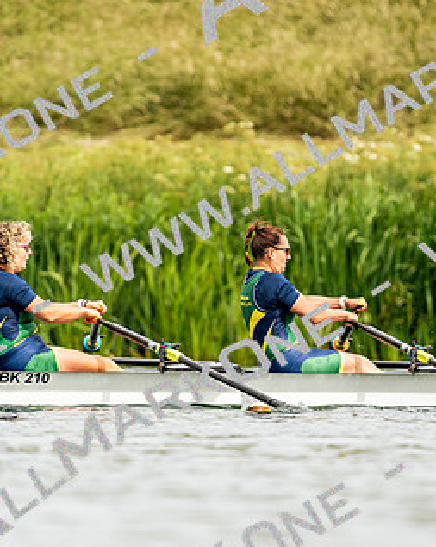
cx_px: 293
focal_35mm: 1032
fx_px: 16670
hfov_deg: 1.5
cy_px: 298
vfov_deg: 1.9
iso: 400
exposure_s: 1/2000
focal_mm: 600
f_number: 6.3
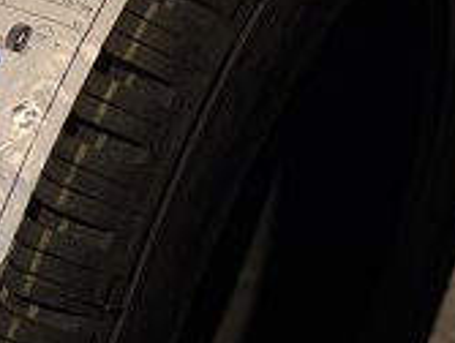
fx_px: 1133
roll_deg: -4.4
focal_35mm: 86
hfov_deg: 22.4
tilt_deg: -31.8
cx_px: 93
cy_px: 248
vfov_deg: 17.2
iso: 1000
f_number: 1.78
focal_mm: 6.76
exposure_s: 1/25
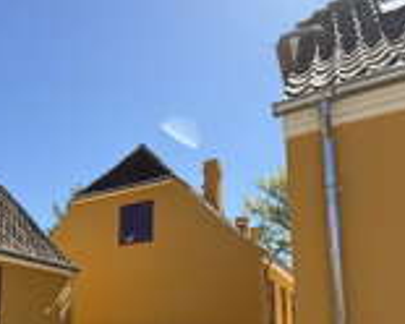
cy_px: 300
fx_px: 396
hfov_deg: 50.7
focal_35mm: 33
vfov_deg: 40.6
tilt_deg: +4.6
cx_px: 77
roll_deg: -0.5
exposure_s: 1/1050
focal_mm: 2.22
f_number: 2.2
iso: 50
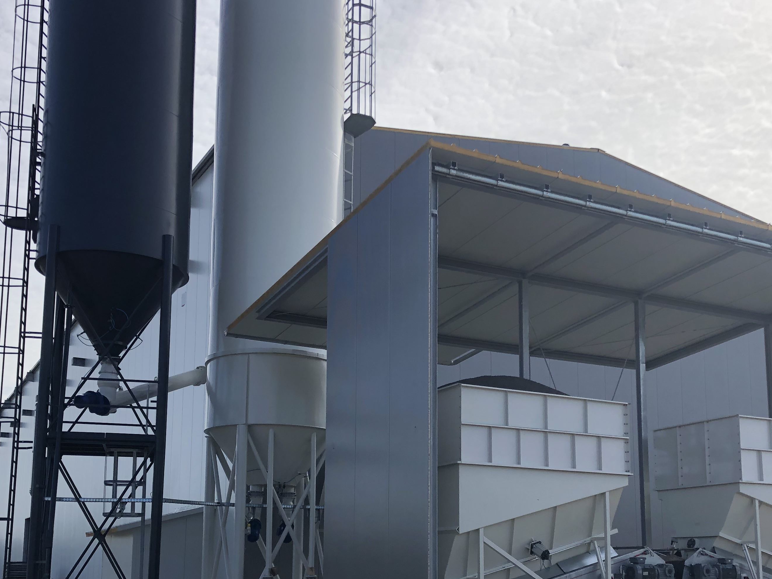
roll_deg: +1.2
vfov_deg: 33.0
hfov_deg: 43.8
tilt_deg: +9.7
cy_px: 426
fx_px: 959
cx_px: 432
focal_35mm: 43
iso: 20
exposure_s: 1/3003
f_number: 1.8
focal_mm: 3.99
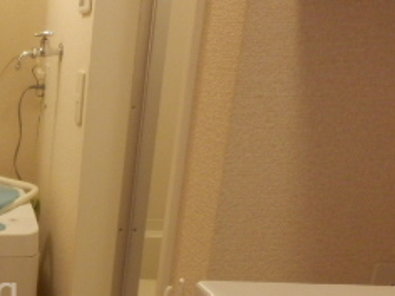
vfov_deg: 21.8
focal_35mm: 65
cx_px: -89
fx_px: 742
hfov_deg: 26.3
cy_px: 294
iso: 400
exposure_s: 1/30
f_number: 3
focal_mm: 4.2
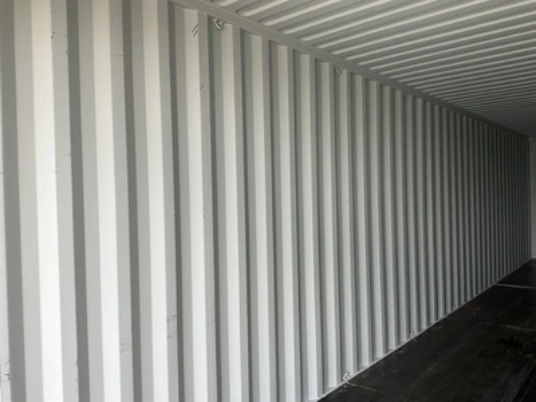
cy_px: 201
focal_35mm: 29
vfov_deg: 48.2
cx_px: 268
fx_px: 449
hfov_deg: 61.7
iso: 25
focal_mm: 3
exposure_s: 1/122
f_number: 1.8
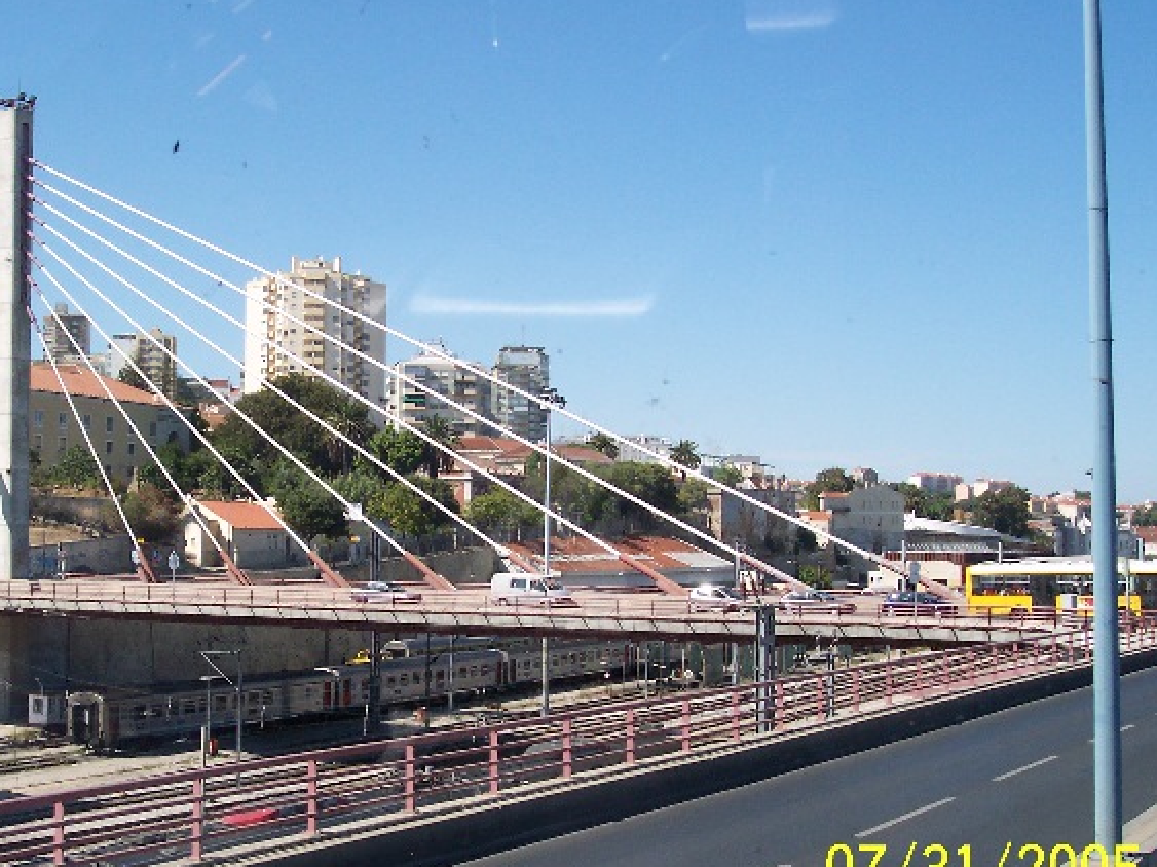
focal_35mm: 54
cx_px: 403
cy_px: 407
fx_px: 1805
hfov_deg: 35.3
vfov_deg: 27.0
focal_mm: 8
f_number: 4.8
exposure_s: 1/700
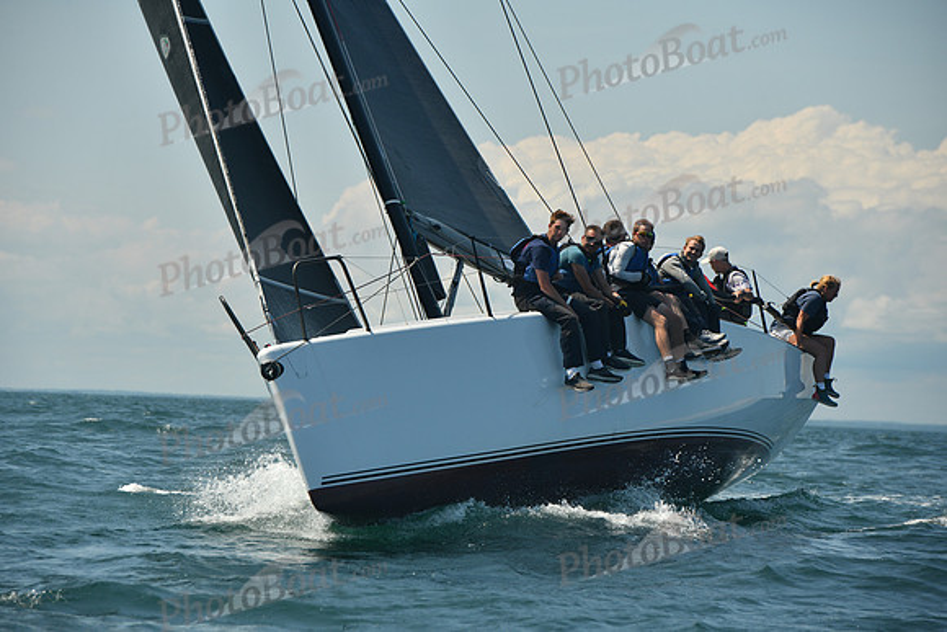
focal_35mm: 200
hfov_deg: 10.3
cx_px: 474
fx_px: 5262
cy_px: 316
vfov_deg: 6.9
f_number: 7.1
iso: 320
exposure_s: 1/640
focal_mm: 200
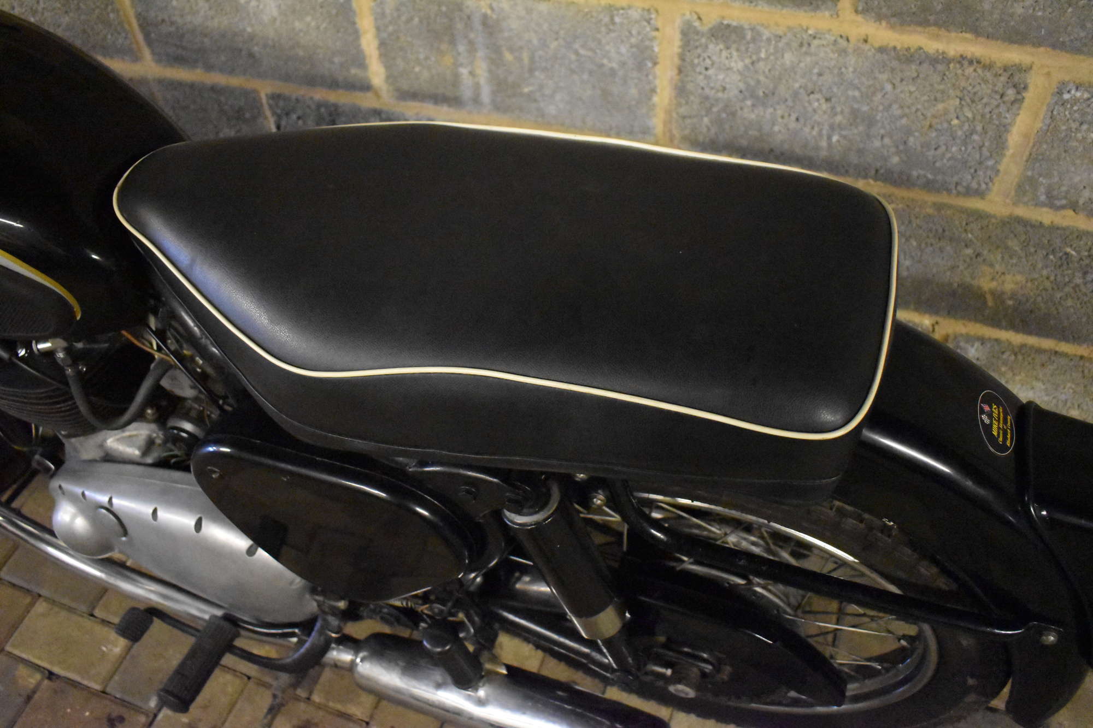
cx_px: 546
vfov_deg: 43.6
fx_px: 911
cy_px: 364
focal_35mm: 30
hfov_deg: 61.9
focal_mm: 20
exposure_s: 1/100
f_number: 3.8
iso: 12800
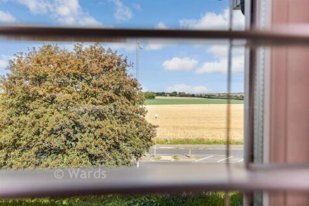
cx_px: 154
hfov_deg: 61.9
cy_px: 103
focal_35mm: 30
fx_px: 258
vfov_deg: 43.6
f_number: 8
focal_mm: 20
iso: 200
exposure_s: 1/250
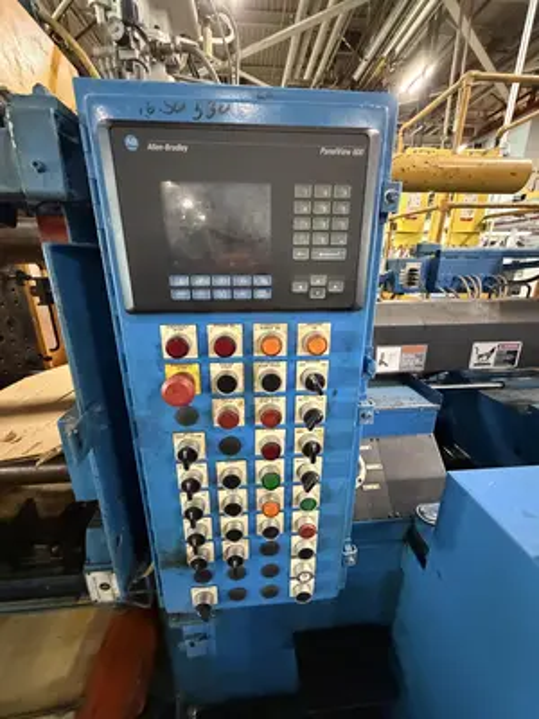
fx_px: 291
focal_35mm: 14
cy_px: 360
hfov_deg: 85.7
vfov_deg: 102.1
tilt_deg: -17.5
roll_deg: -1.0
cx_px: 270
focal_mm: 2.22
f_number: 2.2
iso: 1250
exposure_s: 1/60
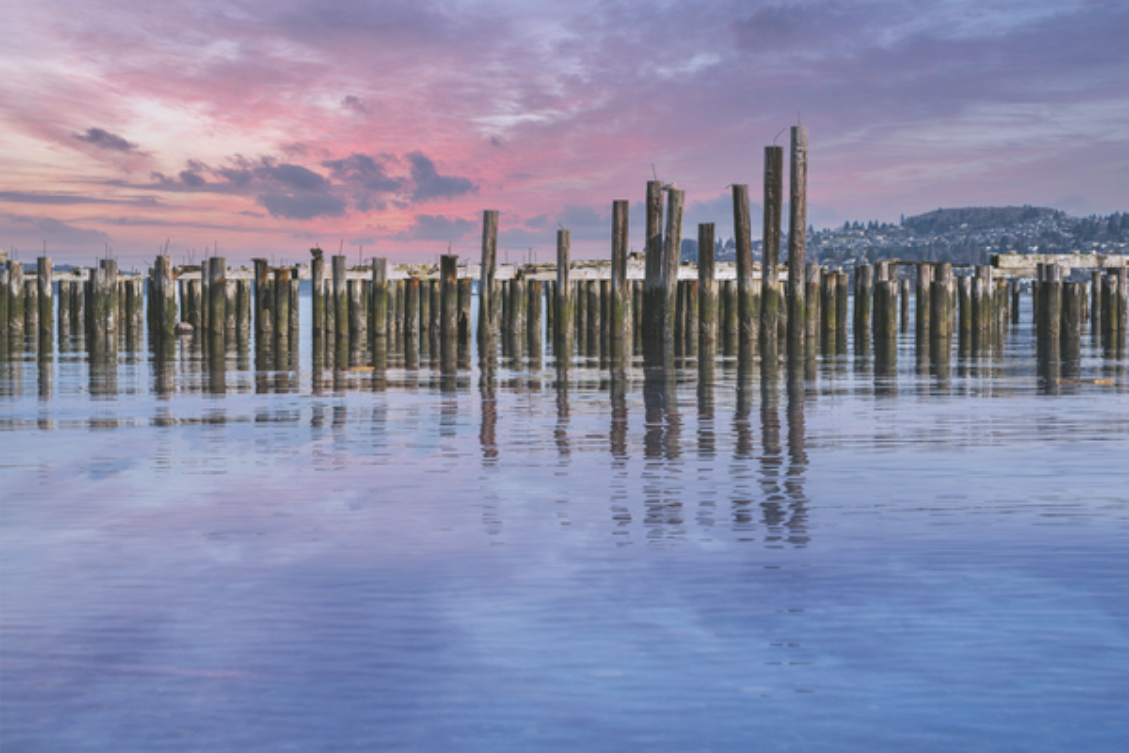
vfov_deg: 16.1
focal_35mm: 85
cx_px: 564
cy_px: 376
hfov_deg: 23.9
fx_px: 2665
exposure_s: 1/25
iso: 31
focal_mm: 85
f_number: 8
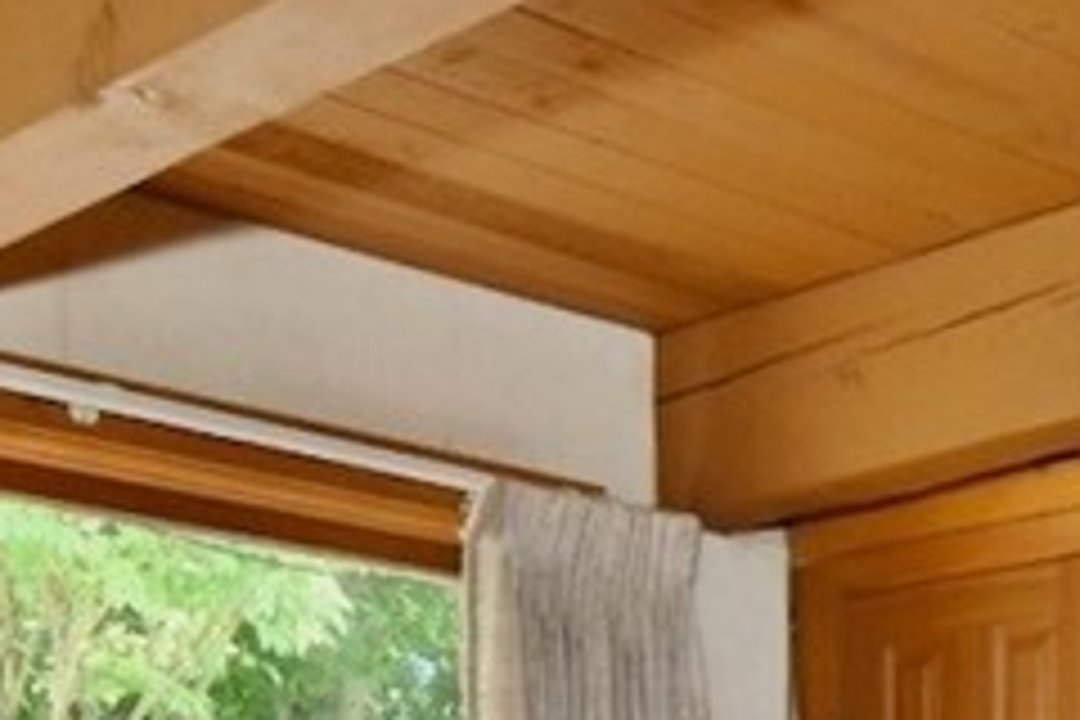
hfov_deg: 23.1
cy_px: 1172
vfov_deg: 15.7
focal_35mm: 78
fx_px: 2344
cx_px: 1388
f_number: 6.3
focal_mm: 11.5
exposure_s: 1/30
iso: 200
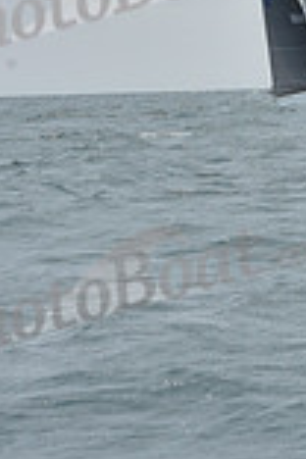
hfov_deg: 4.5
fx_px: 3888
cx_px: 493
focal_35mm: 305
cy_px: -206
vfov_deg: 6.7
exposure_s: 1/800
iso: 250
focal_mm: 82
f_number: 11
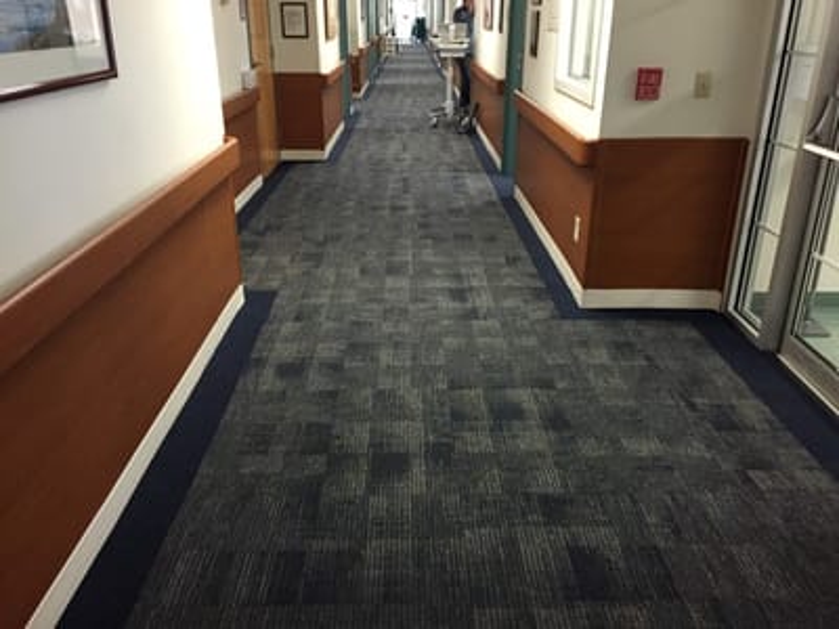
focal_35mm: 29
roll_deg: +0.1
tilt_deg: -22.0
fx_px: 703
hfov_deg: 61.7
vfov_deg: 48.2
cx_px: 420
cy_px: 314
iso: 250
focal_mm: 4.15
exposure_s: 1/30
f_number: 2.2
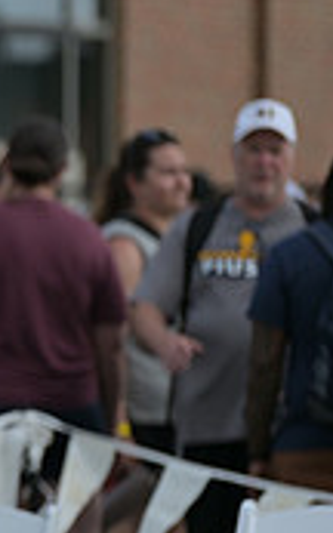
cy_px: 374
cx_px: -549
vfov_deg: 3.6
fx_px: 8458
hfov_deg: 2.2
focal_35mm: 582
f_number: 3.2
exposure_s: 1/2500
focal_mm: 170
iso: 200
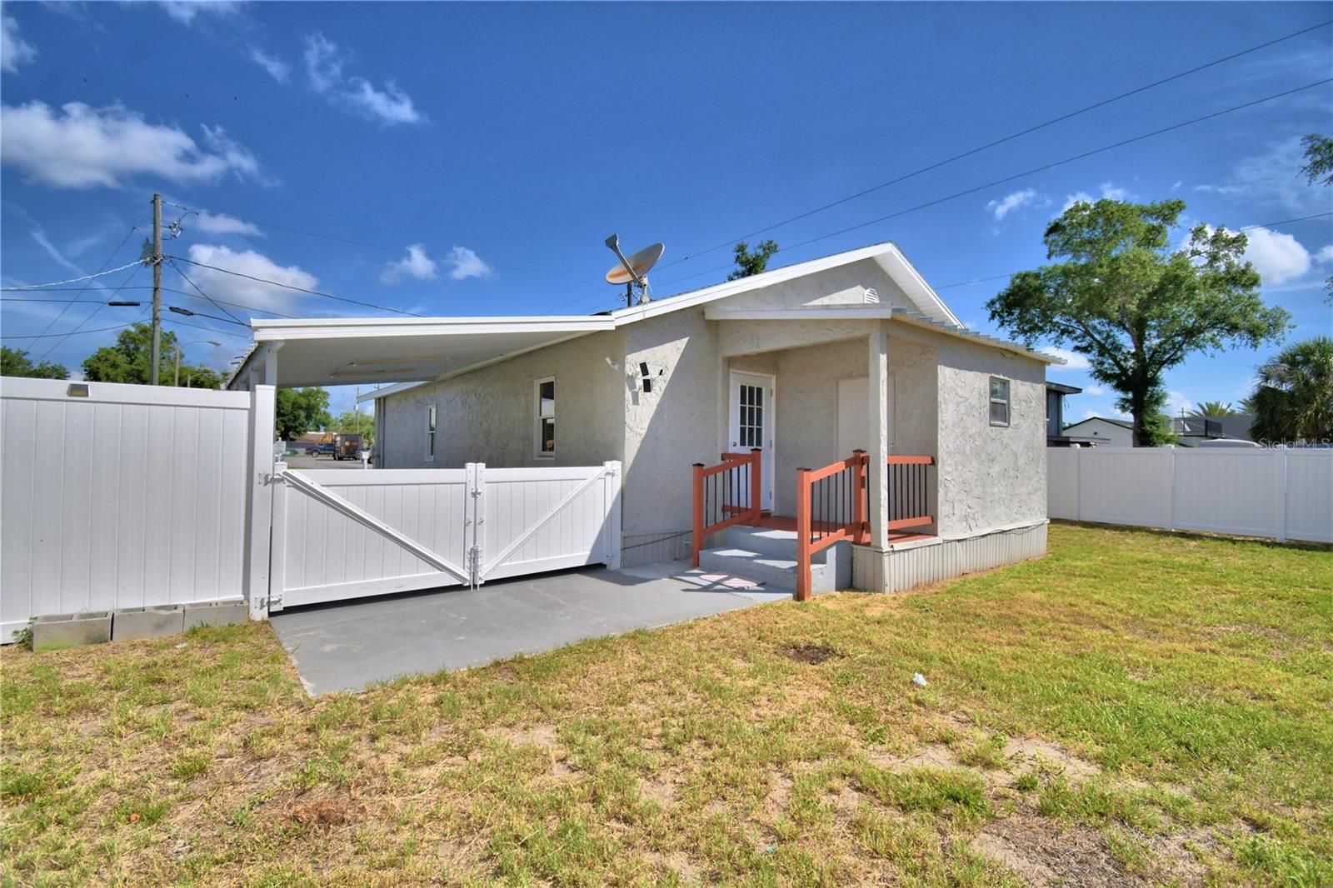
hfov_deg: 100.4
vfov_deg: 77.3
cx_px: 666
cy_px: 444
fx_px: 555
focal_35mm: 15
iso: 100
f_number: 4.5
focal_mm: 10
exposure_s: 1/3200
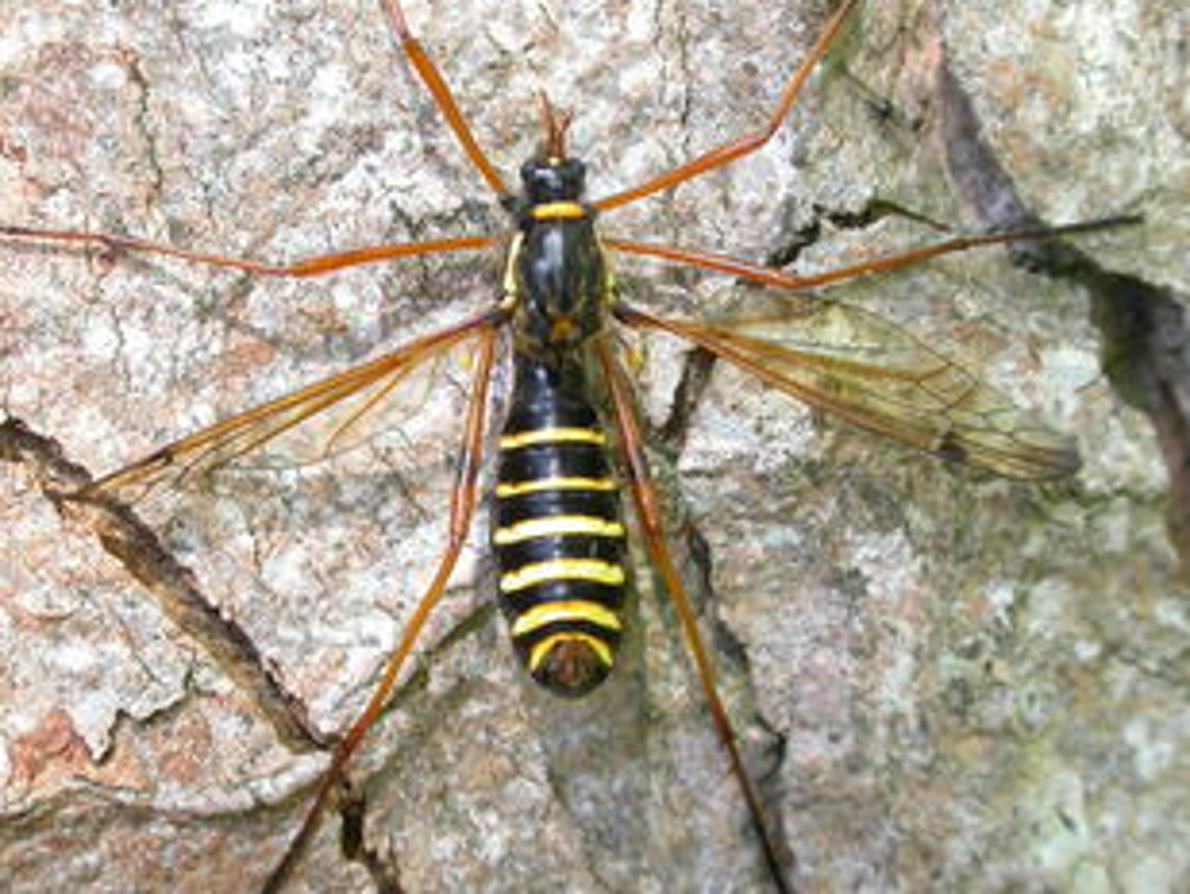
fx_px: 3783
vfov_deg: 13.5
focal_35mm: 110
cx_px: 518
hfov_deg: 17.9
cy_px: 372
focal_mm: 15.7
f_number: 3.9
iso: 100
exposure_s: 1/65.5
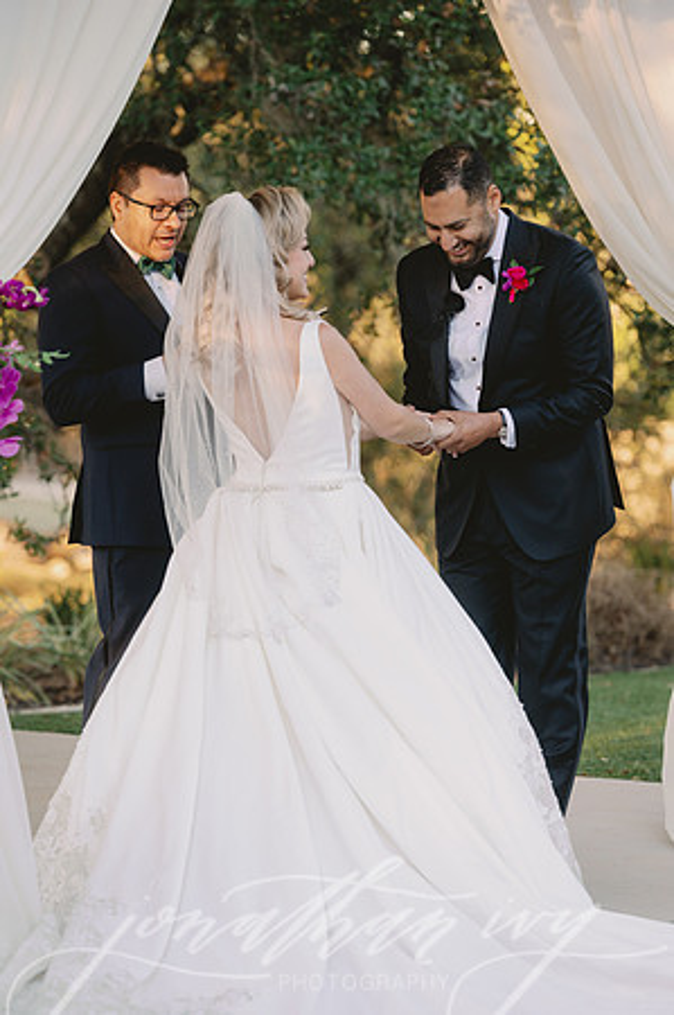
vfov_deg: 12.1
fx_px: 4785
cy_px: 508
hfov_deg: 8.1
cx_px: 337
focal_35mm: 170
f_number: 2.8
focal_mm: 170
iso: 320
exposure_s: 1/320
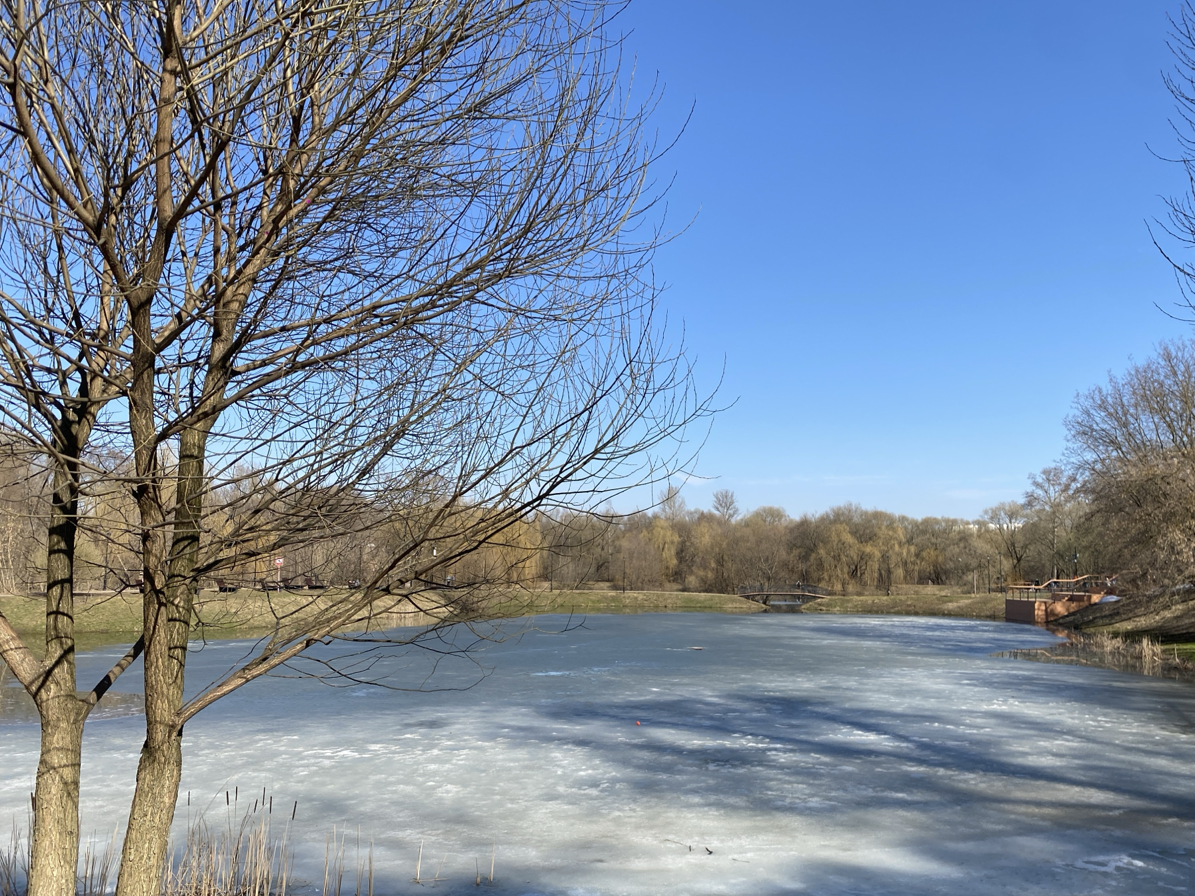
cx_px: 657
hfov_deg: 61.5
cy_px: 492
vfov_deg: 48.2
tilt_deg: +3.9
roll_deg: -1.1
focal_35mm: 29
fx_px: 1001
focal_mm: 4.25
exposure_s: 1/2513
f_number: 1.8
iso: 32
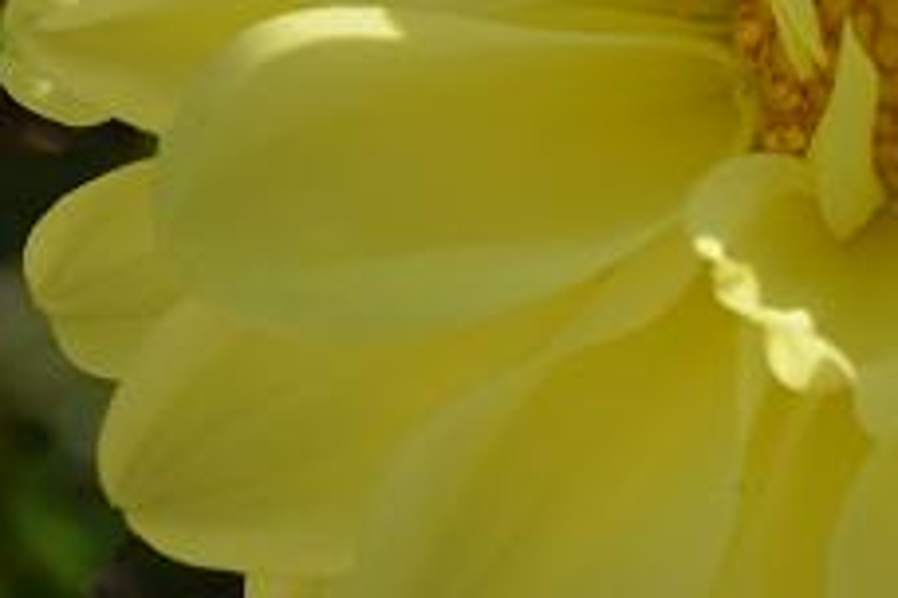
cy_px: 16
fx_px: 7383
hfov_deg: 6.9
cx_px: 1063
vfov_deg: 4.6
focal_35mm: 296
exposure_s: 1/400
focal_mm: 50
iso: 200
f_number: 10
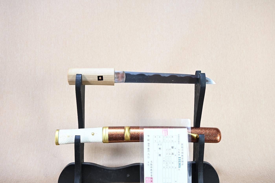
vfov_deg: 36.9
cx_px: 138
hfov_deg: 53.1
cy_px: 92
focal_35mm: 36
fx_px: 275
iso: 100
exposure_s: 1/3
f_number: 3.8
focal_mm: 24
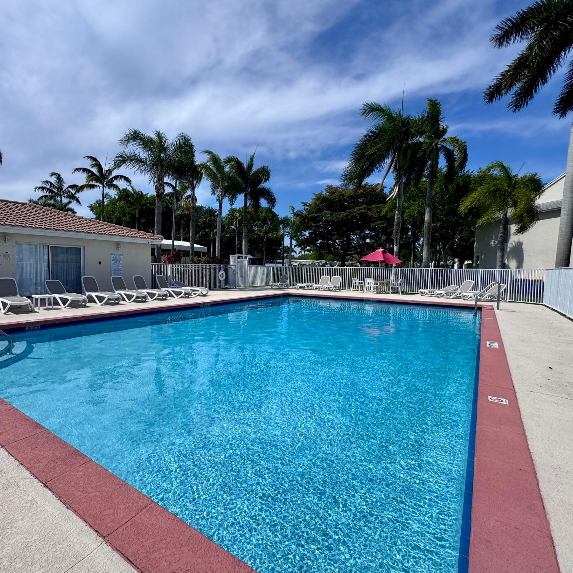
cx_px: 224
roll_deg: -1.4
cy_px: 288
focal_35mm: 18
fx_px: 337
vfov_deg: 80.7
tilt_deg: -4.3
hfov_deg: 79.6
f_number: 2.2
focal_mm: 2.22
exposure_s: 1/2985
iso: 50
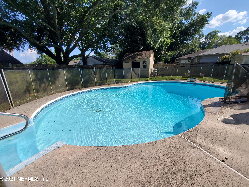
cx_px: 124
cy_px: 94
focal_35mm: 13
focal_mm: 1.8
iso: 50
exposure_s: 1/1460
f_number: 2.2
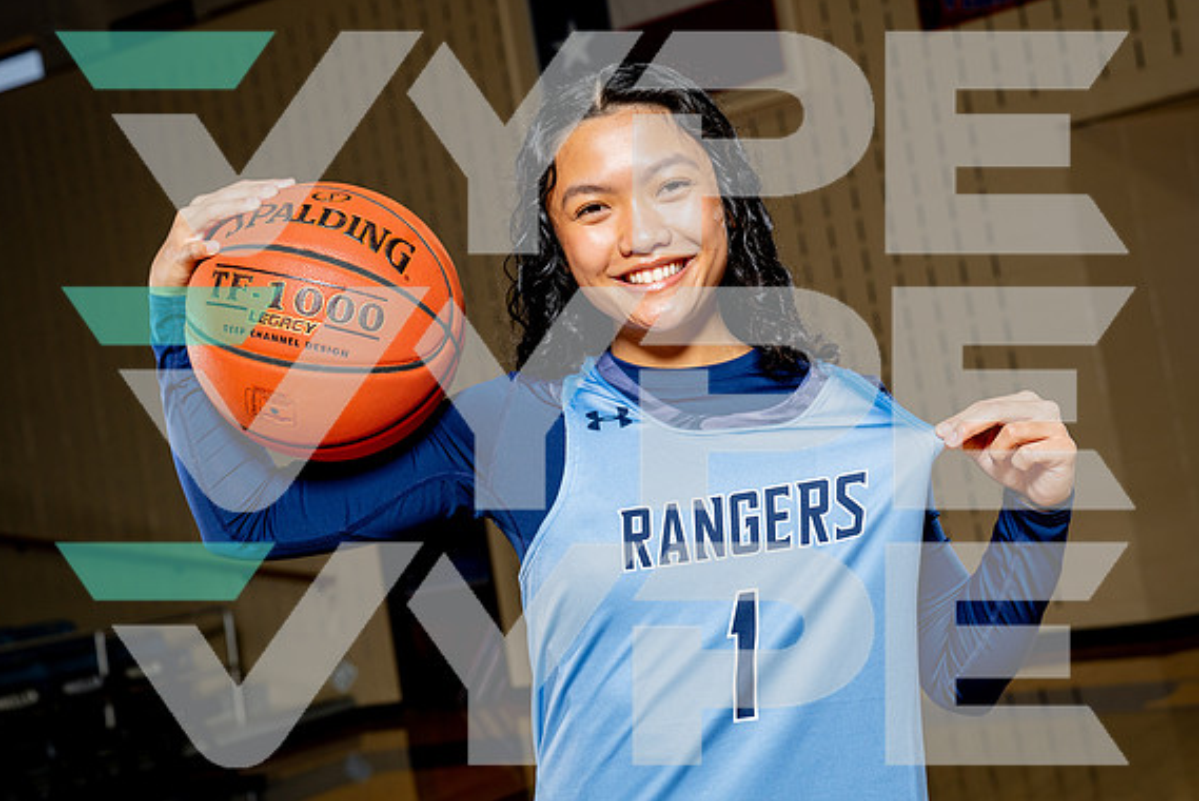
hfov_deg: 36.9
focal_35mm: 54
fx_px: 1799
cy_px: 399
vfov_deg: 25.1
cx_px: 598
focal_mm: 53
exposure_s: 1/250
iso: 400
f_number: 6.3
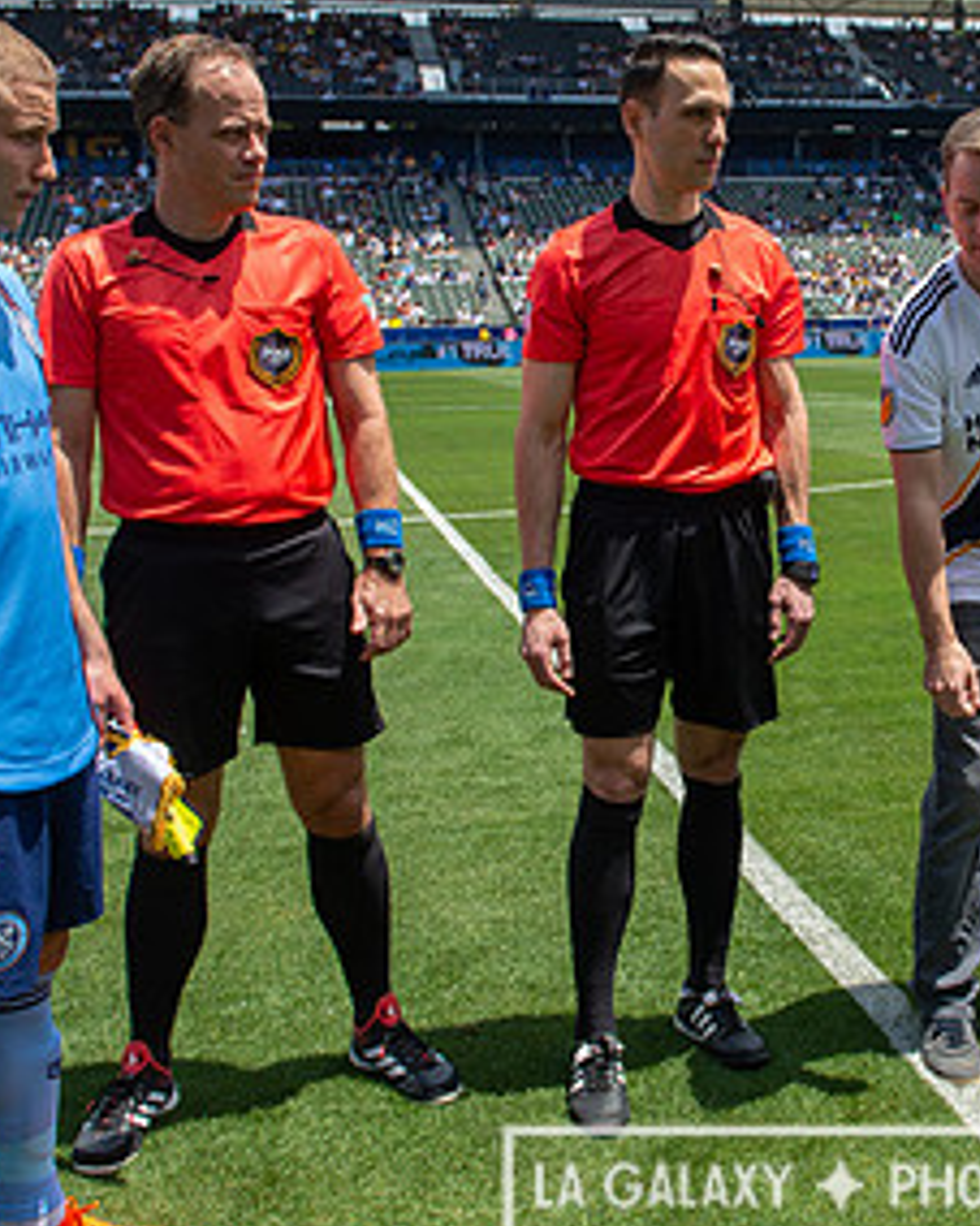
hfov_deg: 31.7
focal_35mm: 46
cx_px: 807
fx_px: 1669
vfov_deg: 40.3
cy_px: 537
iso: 200
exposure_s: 1/1000
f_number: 5.6
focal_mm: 24
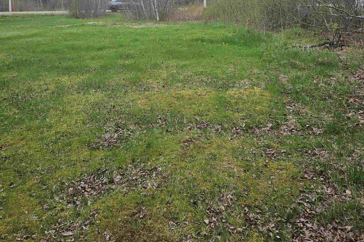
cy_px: 55
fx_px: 344
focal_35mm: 34
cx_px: 164
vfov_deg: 37.7
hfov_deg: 55.7
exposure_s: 1/1055
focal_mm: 5.4
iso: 25
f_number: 1.8
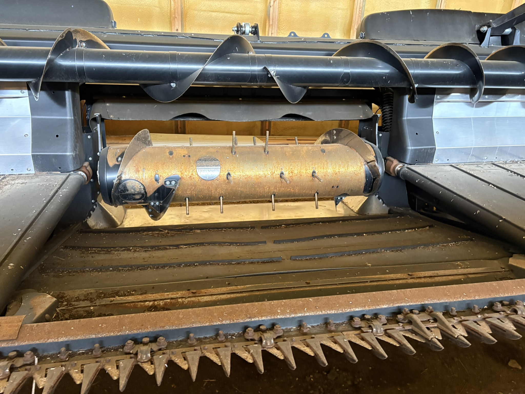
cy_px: 197
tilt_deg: -20.8
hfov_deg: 67.3
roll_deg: -0.9
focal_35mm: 26
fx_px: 394
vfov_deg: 53.1
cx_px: 262
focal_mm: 5.96
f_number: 1.6
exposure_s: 1/40
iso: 500
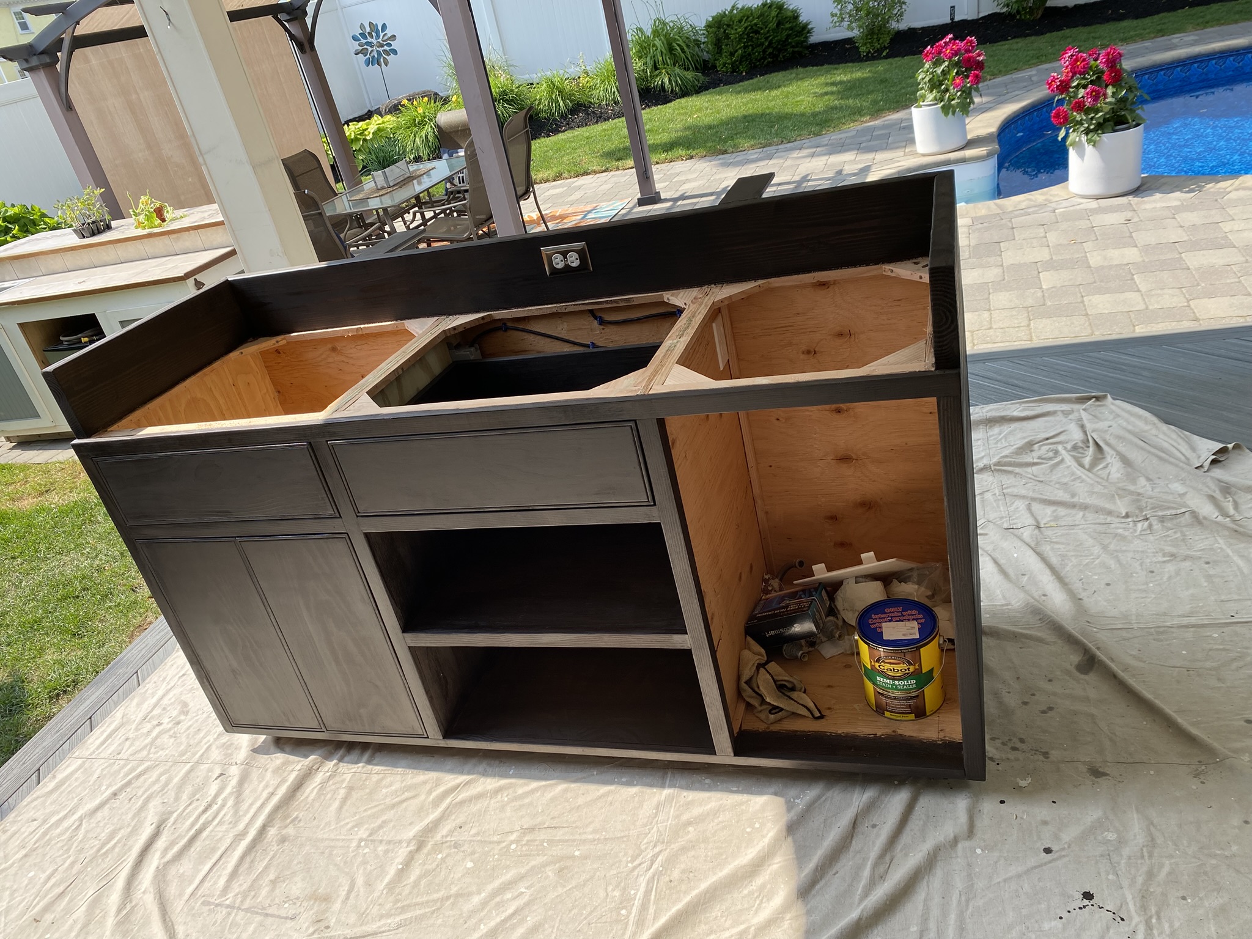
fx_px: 940
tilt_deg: -26.5
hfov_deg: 67.3
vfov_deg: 53.1
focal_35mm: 26
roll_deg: +13.9
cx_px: 626
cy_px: 470
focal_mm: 4.25
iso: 32
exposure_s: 1/757
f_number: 1.8
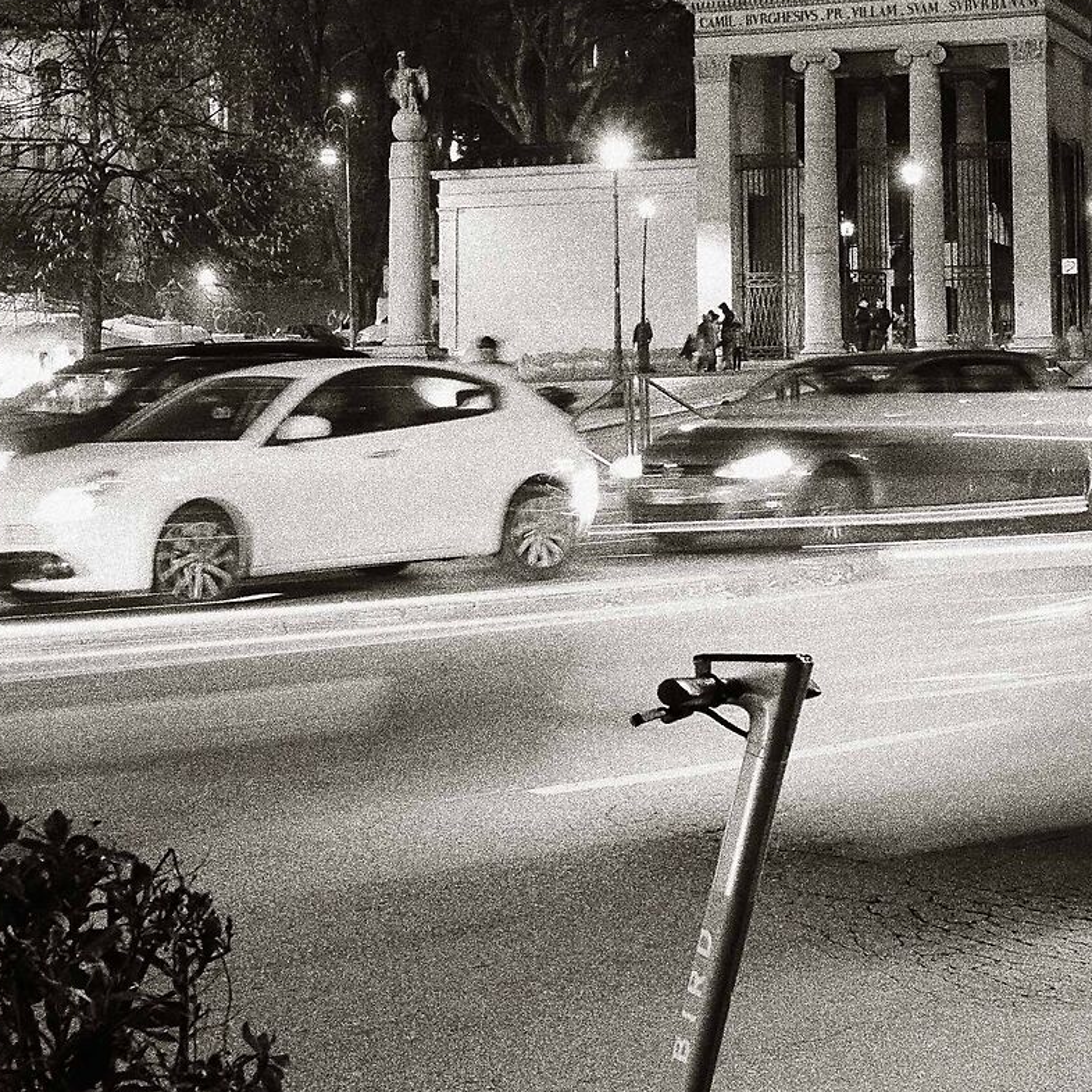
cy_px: 229
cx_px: 603
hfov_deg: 21.4
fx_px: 2891
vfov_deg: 21.2
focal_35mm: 81
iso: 2500
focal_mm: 15
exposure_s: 1/4
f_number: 5
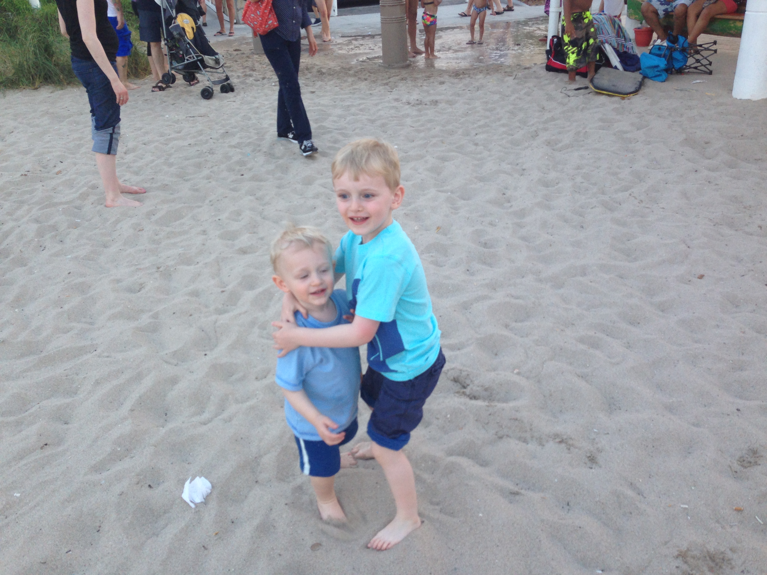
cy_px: 288
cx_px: 384
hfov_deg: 55.4
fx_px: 731
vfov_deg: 42.9
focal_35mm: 33
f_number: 2.4
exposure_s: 1/60
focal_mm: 4.12
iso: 64
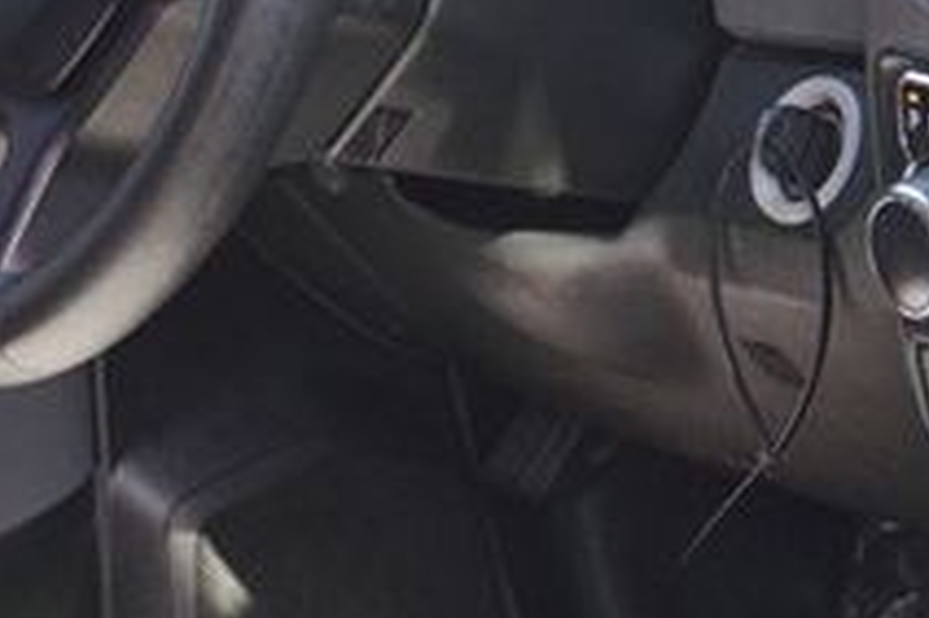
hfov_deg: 15.5
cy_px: -57
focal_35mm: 132
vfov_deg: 10.3
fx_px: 3391
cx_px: 758
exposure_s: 1/60
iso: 400
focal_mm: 29
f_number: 4.5
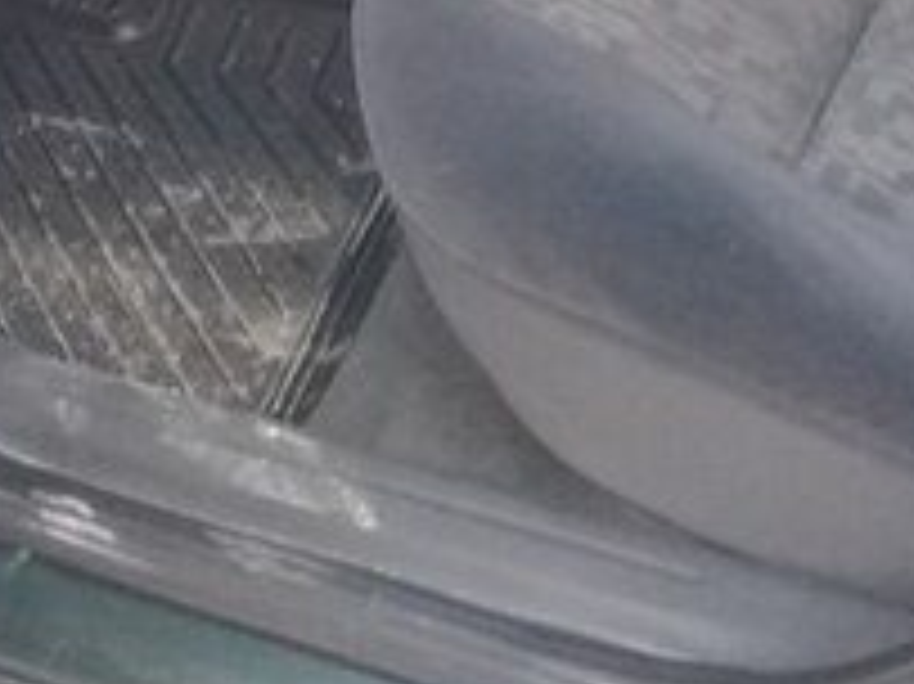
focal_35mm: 101
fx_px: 2665
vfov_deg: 13.9
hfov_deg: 19.5
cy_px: -263
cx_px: 486
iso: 200
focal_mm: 3.3
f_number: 2.2
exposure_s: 1/17
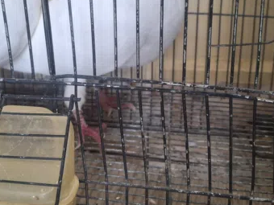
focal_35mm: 47
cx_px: 104
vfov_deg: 30.6
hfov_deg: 40.2
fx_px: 372
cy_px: 65
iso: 125
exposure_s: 1/100
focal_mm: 4.69
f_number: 1.8
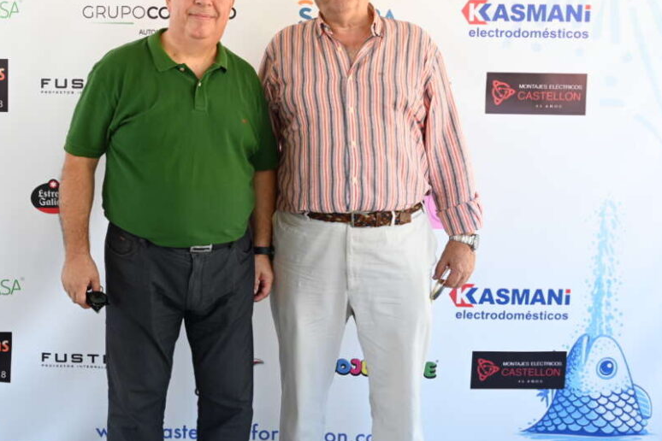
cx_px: 257
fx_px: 754
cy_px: 157
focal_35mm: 41
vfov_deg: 32.4
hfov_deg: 47.1
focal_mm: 31
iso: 400
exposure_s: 1/125
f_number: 5
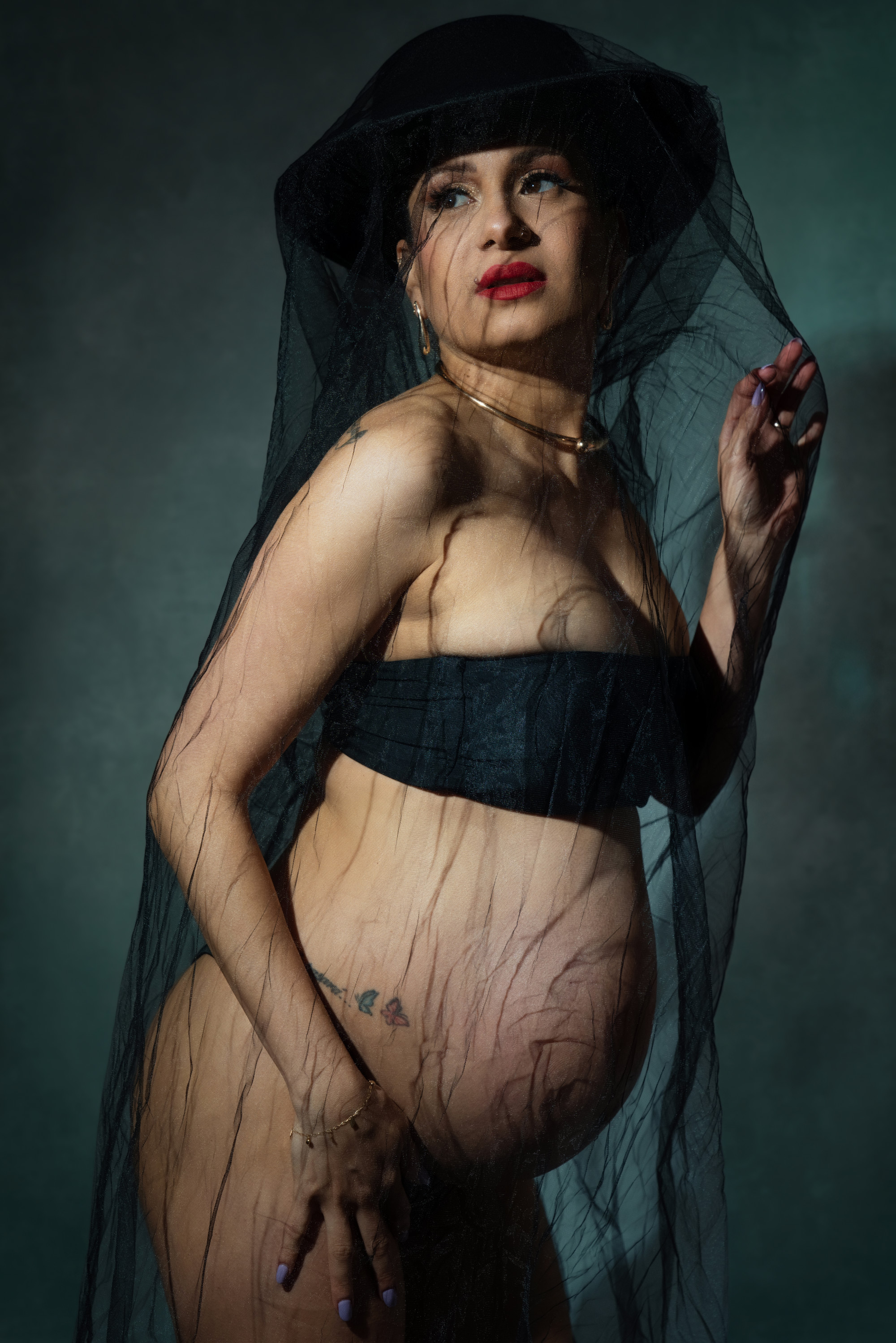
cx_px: 448
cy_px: 672
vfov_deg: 33.9
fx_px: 2202
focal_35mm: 59
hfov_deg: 23.0
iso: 320
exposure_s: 1/200
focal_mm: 59
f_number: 5
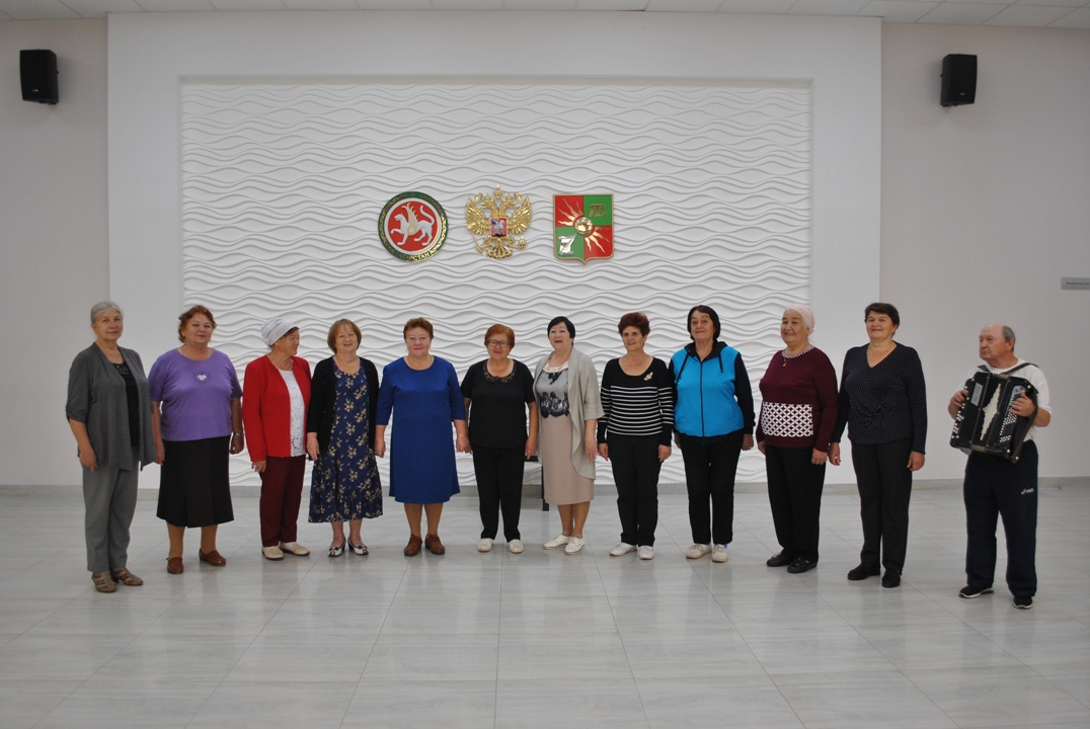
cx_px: 545
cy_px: 364
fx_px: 909
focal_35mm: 30
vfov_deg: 43.7
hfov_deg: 61.9
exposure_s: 1/40
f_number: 3.8
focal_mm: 20
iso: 200
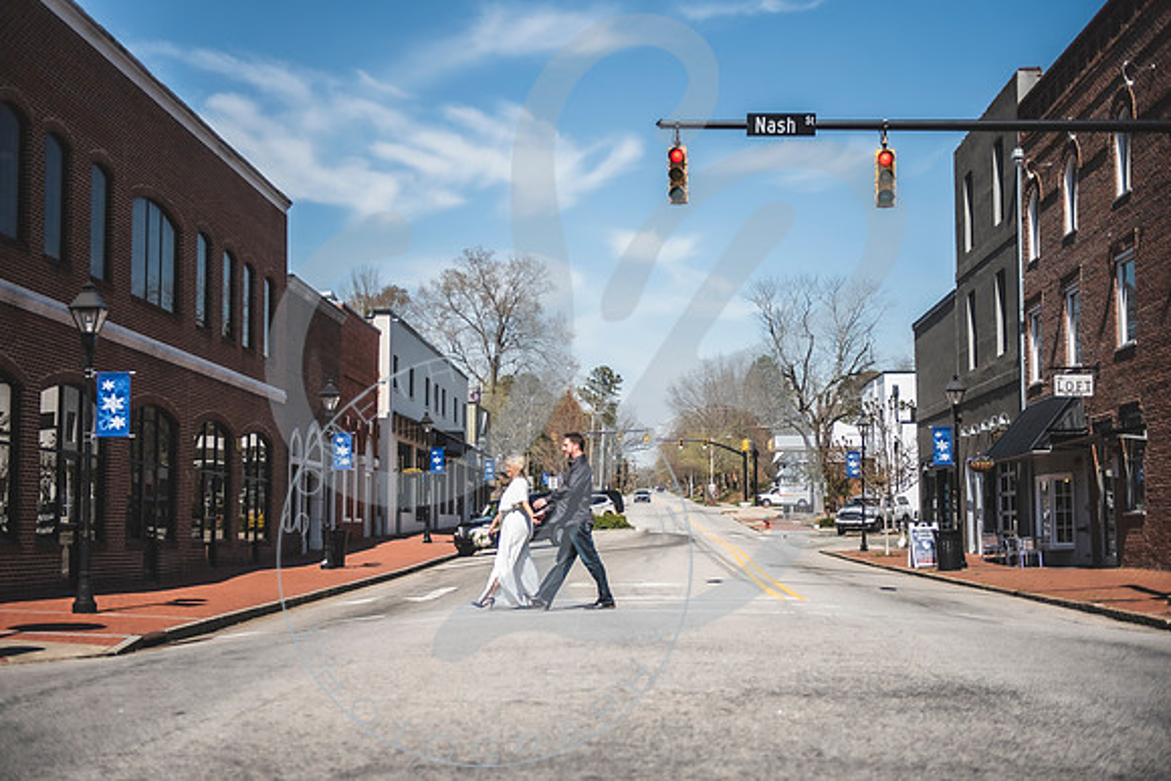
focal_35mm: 50
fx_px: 1626
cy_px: 391
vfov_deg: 27.0
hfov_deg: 39.6
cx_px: 572
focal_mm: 48
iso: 100
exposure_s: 1/2500
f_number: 2.8
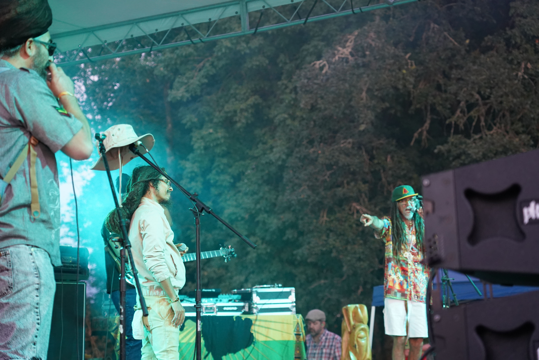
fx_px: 1183
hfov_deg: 25.7
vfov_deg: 17.3
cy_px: 180
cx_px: 270
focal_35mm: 79
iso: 4000
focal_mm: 79
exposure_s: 1/160
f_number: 4
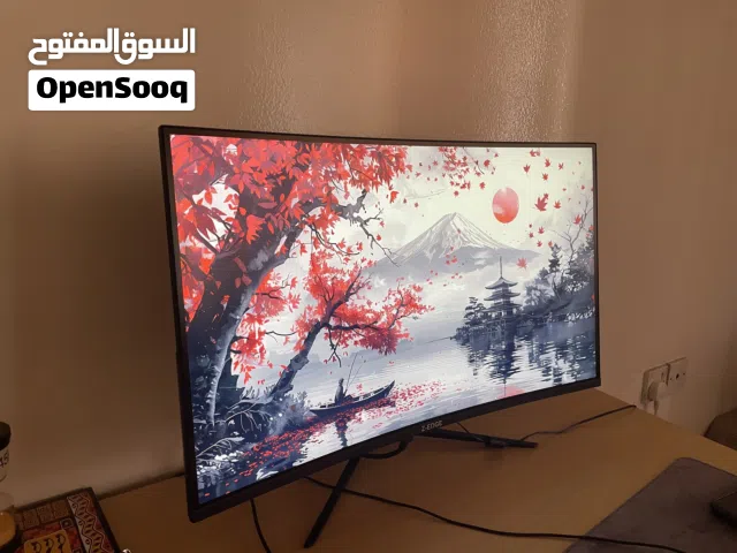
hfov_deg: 67.3
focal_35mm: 26
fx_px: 554
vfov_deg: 53.1
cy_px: 276
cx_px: 368
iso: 160
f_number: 1.6
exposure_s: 1/60
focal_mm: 4.2
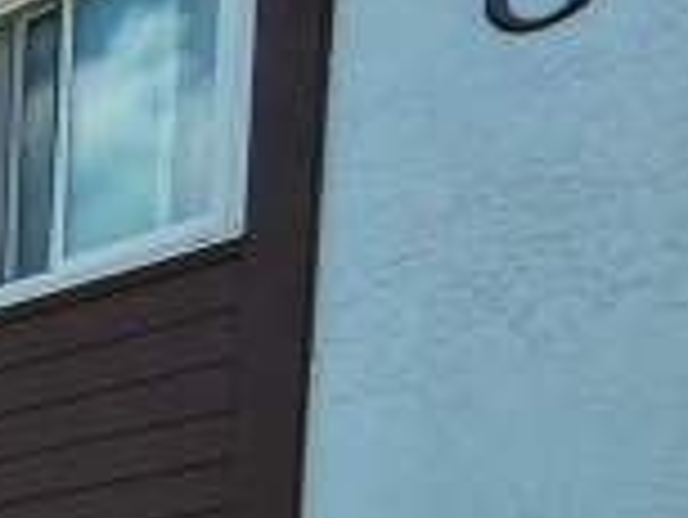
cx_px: -931
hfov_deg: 15.6
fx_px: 1353
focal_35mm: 68
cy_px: 1041
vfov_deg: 16.4
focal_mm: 2.2
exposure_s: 1/1542
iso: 50
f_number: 2.2
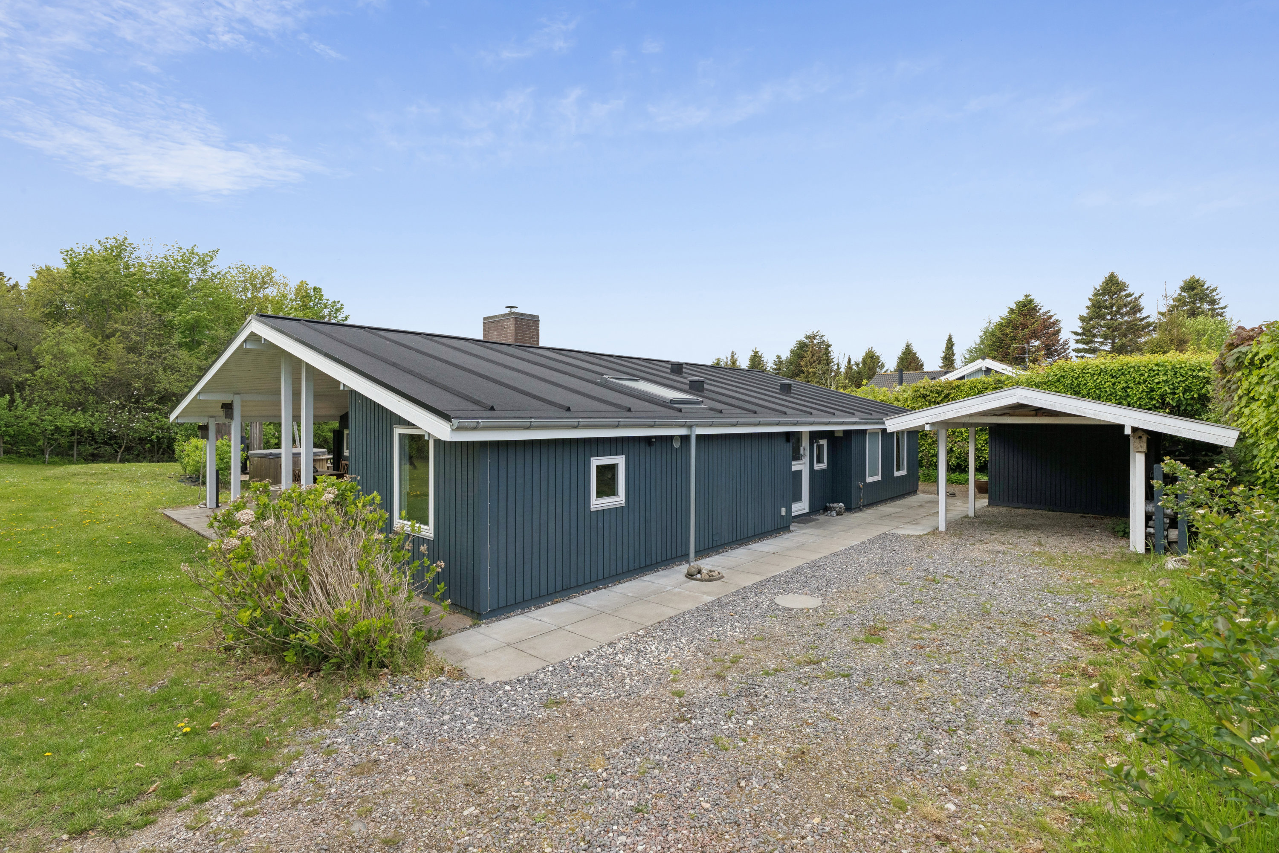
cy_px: 426
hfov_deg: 93.3
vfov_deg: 70.4
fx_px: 604
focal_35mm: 17
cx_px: 640
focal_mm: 17
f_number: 6.3
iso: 640
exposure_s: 1/1600
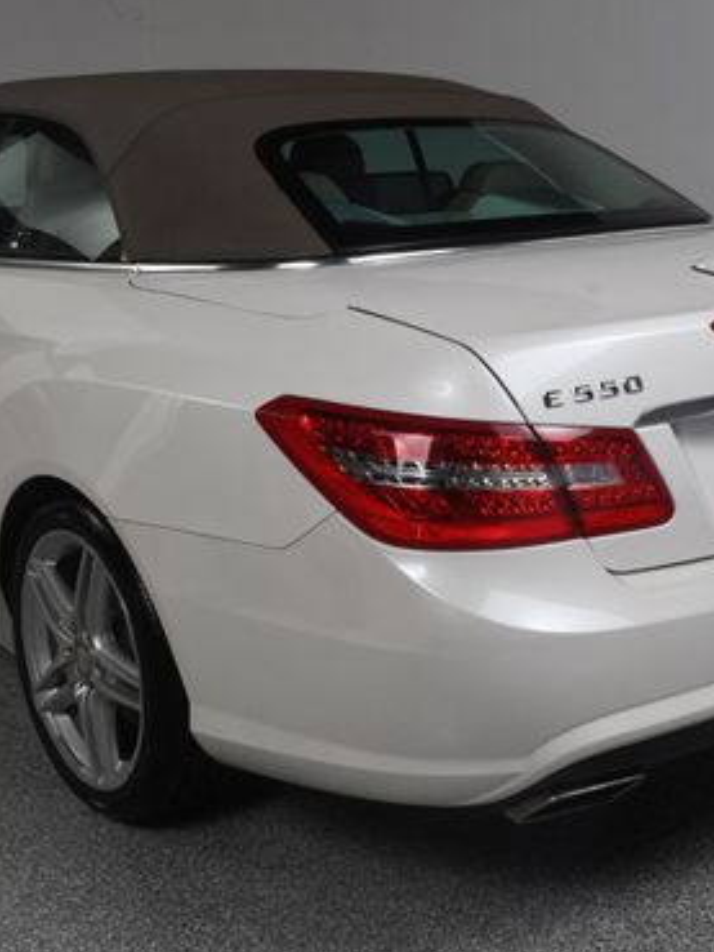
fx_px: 1374
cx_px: 345
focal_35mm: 50
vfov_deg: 38.2
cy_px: 446
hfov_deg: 29.1
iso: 100
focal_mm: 20
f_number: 14
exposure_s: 1/160
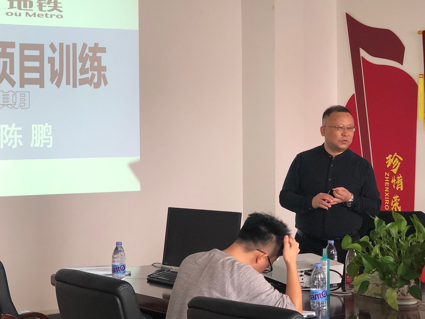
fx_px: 1166
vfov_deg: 15.6
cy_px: 145
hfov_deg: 20.6
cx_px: 198
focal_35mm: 95
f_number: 2.4
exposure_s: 1/60
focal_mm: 6
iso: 50
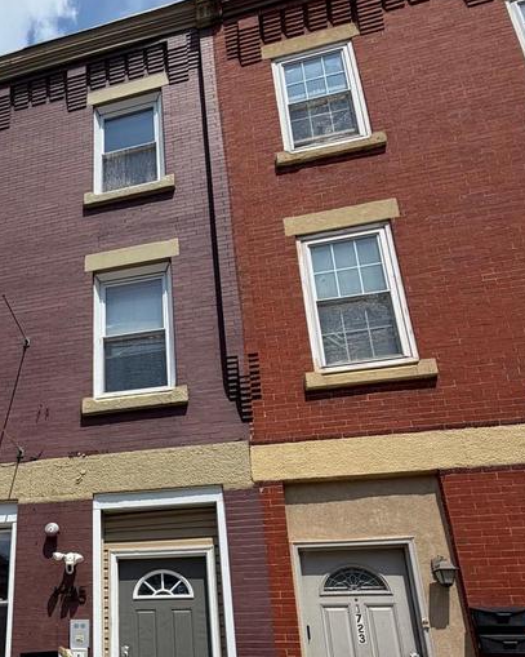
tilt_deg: +20.1
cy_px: 519
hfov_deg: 44.9
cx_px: 44
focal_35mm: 29
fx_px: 563
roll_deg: -2.3
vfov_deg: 56.4
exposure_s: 1/1211
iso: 20
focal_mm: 2.22
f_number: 2.2
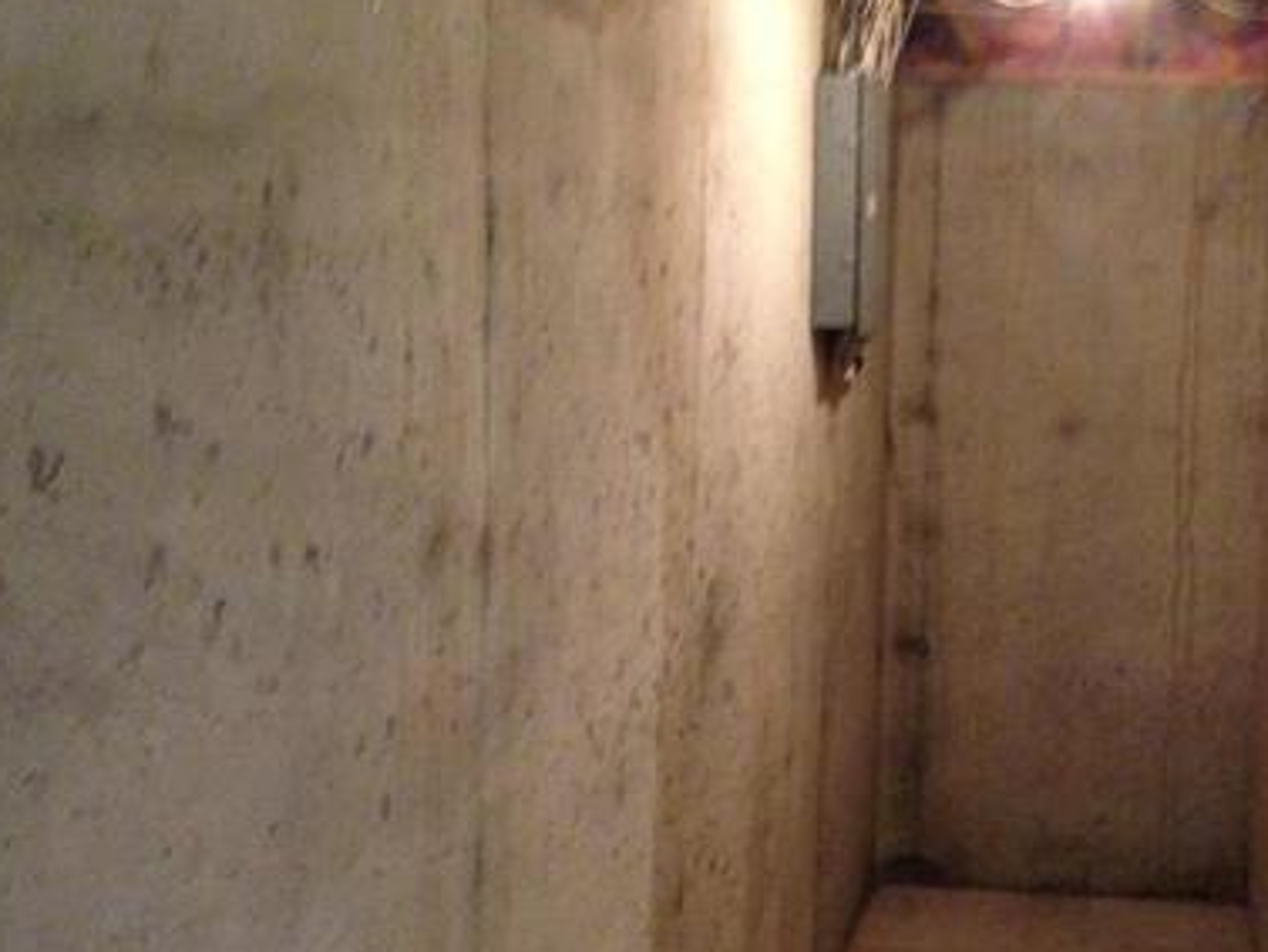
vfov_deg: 26.1
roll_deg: -1.3
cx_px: 1006
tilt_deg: -5.7
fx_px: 2052
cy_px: 498
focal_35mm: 56
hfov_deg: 33.4
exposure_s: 1/15
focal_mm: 4.12
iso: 500
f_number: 2.4
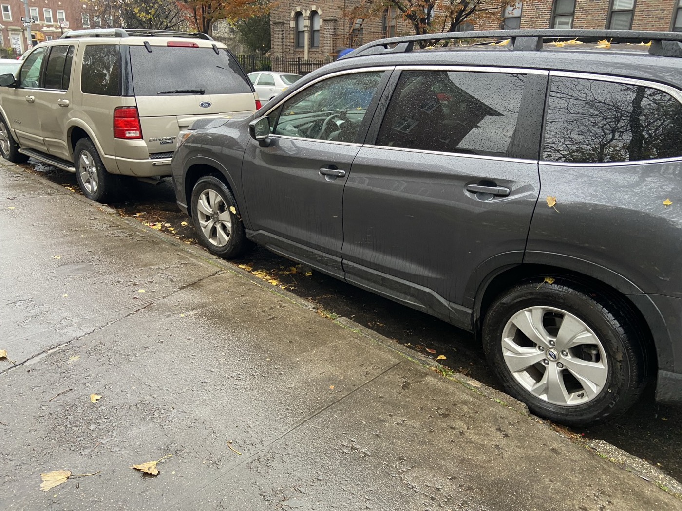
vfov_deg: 53.1
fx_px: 512
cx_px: 341
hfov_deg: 67.3
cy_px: 256
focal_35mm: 26
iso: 200
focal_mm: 4.25
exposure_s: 1/60
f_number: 1.8
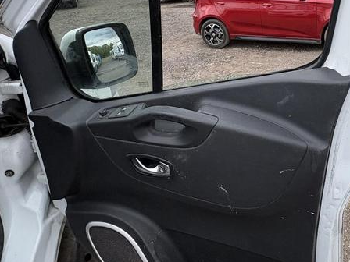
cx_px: 273
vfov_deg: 47.5
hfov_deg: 59.1
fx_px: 283
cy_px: 58
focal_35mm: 28
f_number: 2.2
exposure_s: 1/552
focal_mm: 2.22
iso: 40
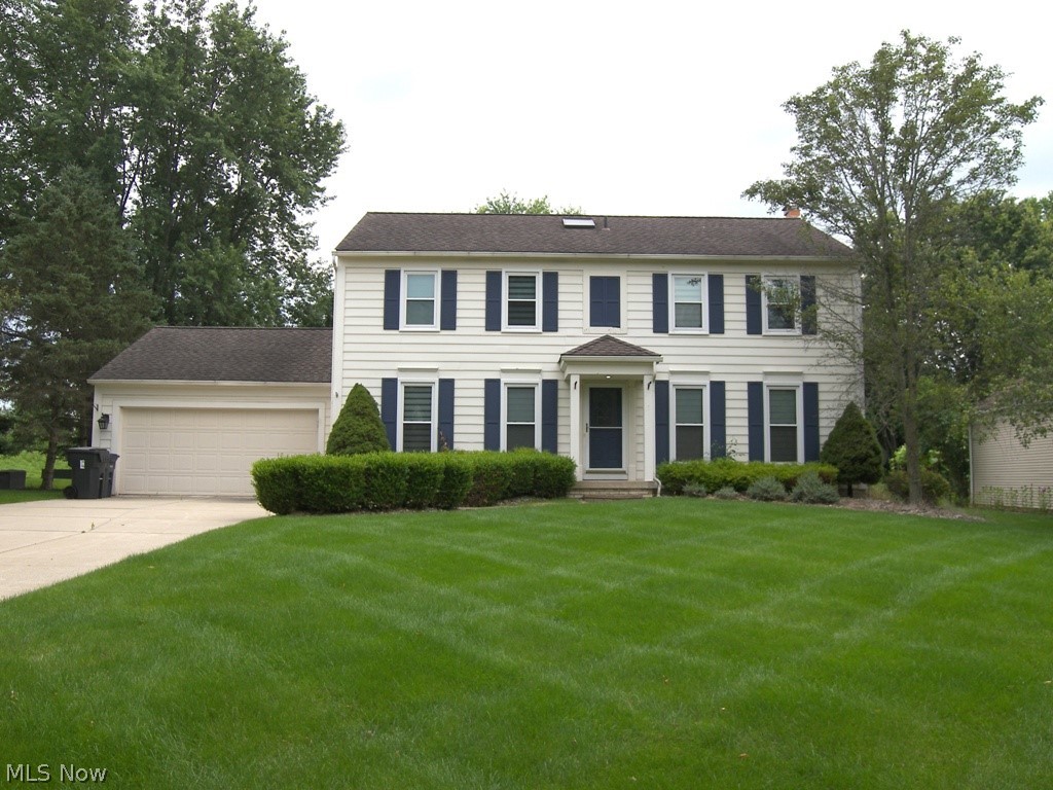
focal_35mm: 29
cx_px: 526
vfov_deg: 48.2
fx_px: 882
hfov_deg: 61.7
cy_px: 395
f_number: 3.2
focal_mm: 6.2
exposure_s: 1/500
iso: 50
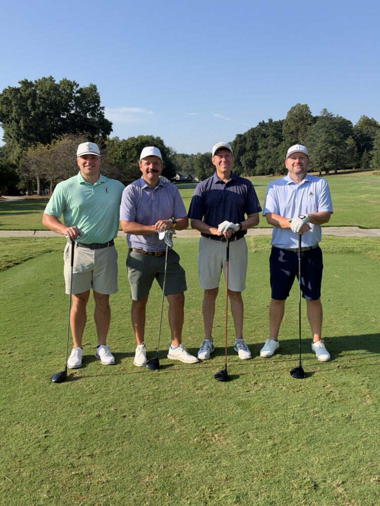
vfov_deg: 54.0
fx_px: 498
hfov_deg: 41.8
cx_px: 190
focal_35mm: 34
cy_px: 253
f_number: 1.8
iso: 64
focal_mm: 6.93
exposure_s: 1/2667
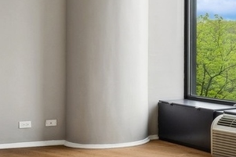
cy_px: 51
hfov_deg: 21.8
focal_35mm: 86
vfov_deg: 15.9
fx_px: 564
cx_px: 289
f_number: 8
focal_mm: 16
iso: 320
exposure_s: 1/30
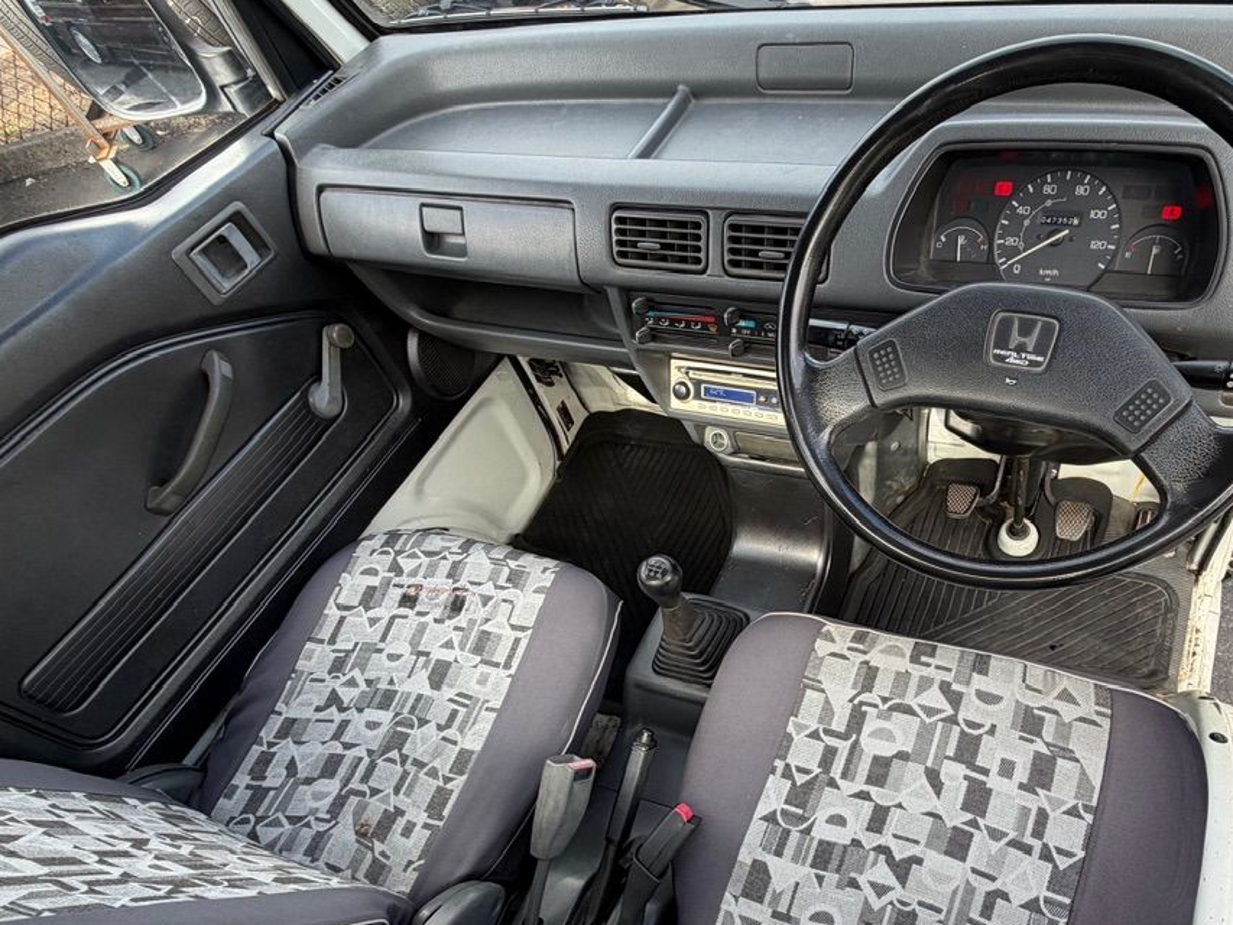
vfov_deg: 61.4
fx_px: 748
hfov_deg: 77.5
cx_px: 775
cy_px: 640
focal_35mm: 21
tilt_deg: -57.6
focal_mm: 2.22
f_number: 2.2
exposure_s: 1/164
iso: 50
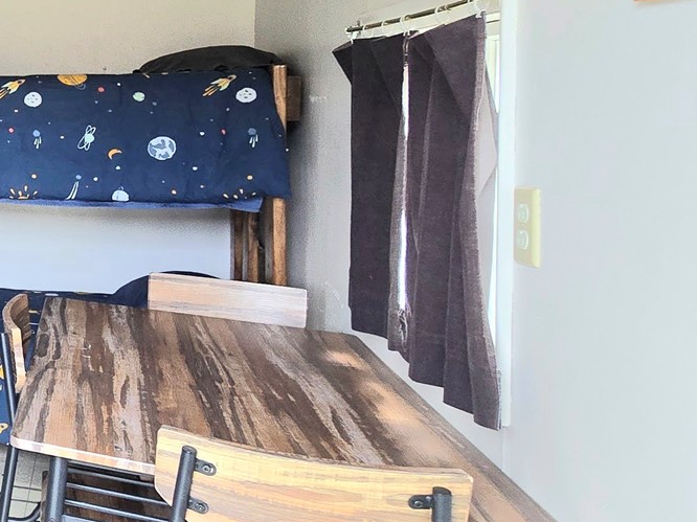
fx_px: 805
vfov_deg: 35.1
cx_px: -301
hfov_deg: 30.6
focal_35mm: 40
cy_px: 124
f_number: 2.2
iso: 80
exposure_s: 1/60.2
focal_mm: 2.2
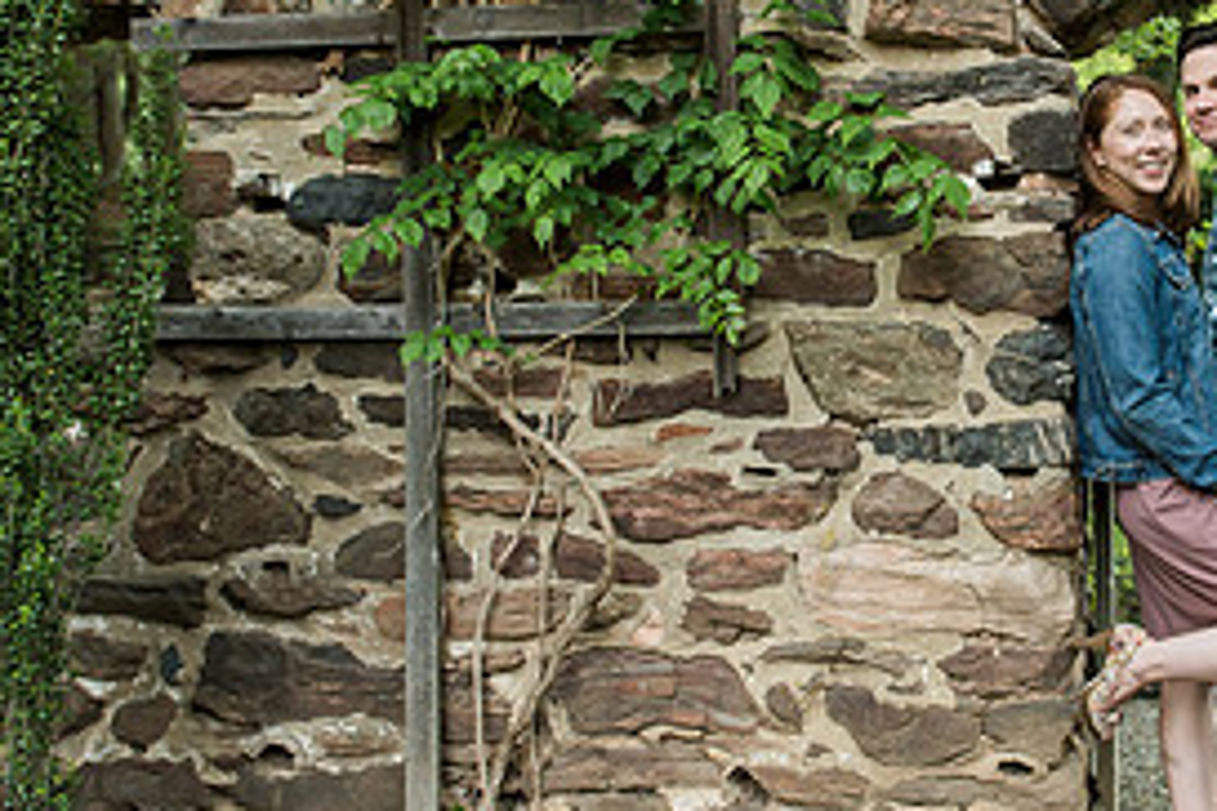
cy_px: 296
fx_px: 1792
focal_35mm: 53
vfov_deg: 25.4
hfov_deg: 36.3
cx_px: 973
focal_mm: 24
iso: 1000
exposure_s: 1/125
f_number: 3.5
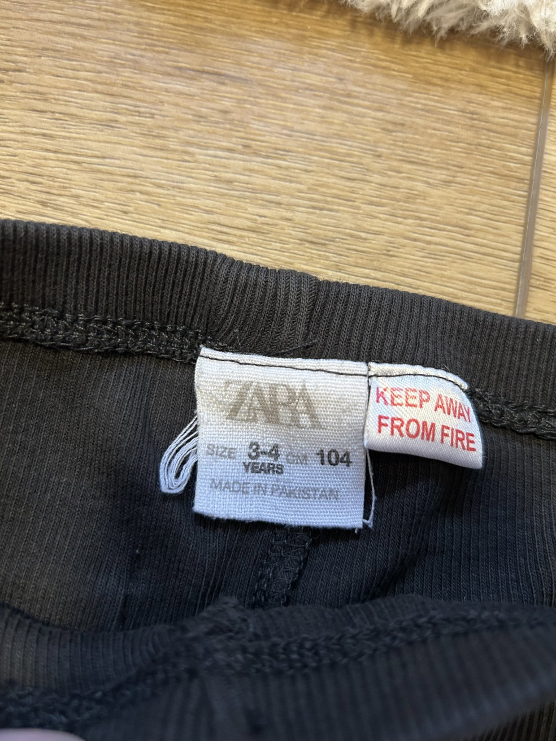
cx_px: 278
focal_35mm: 26
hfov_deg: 53.1
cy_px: 370
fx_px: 557
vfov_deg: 67.3
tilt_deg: -77.1
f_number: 1.5
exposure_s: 1/50
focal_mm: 5.7
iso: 200
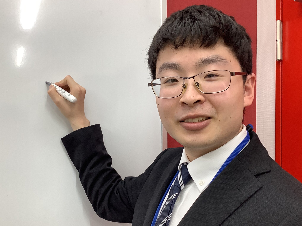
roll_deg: +0.0
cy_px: 133
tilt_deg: -0.9
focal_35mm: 39
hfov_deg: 47.8
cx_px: 159
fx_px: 340
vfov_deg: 36.7
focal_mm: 3.3
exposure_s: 1/100
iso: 80
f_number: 2.4
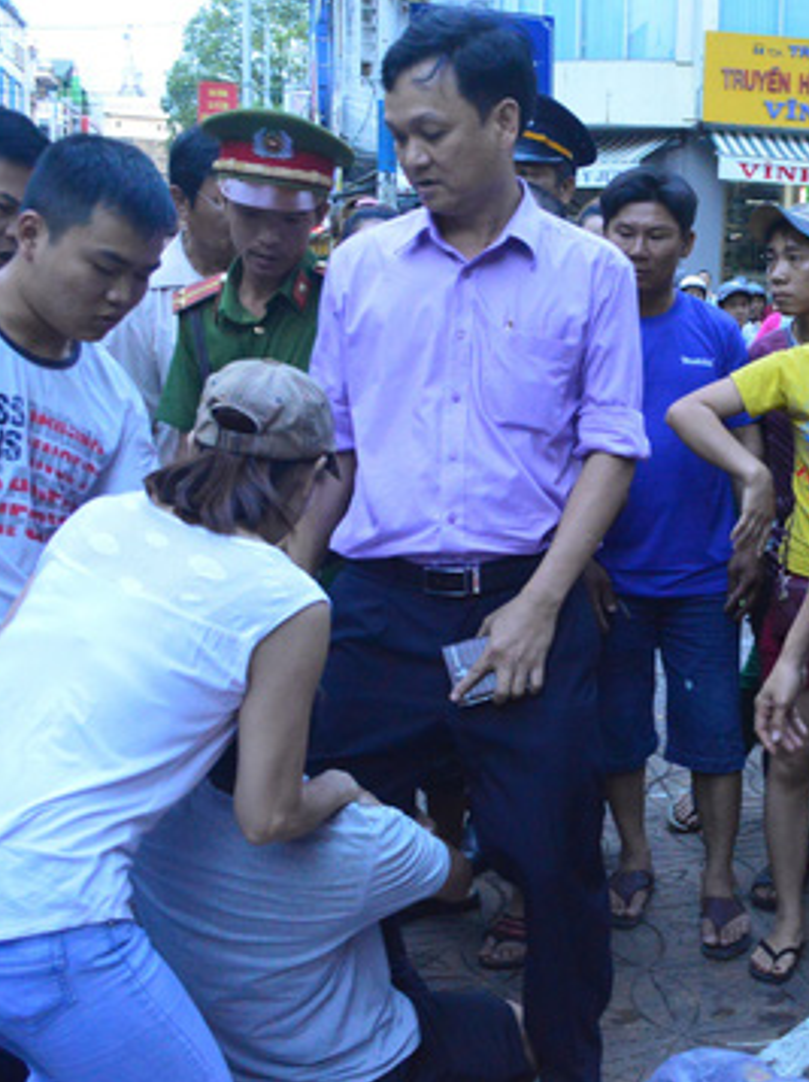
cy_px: 541
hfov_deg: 29.2
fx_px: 1498
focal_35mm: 48
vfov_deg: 39.7
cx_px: 697
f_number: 5.6
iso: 3200
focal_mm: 22
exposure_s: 1/100
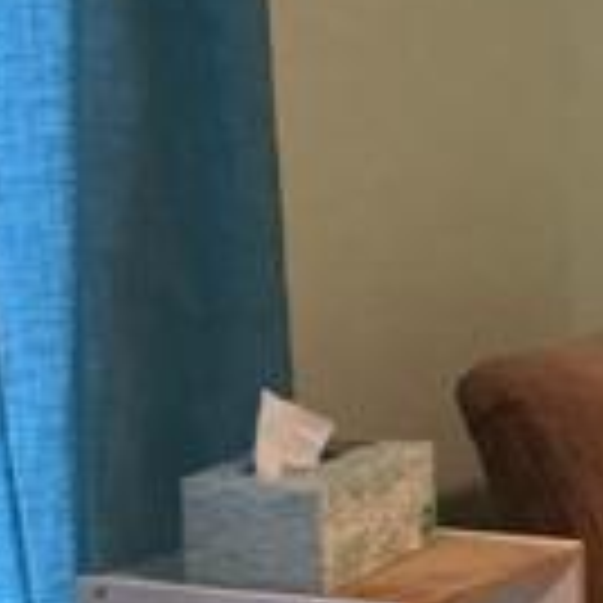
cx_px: 1552
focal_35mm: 196
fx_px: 3863
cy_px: 585
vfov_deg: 8.9
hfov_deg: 8.1
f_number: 1.8
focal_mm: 3
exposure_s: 1/40
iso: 320
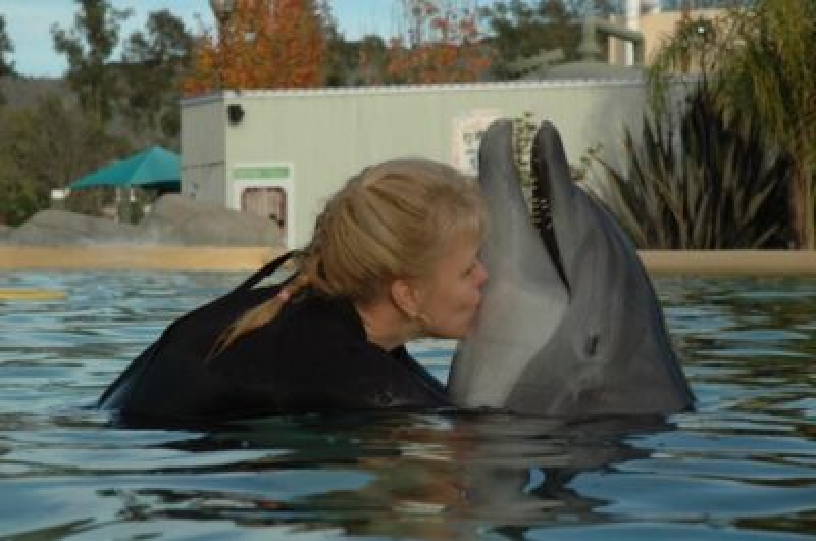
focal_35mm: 93
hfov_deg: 22.0
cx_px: 408
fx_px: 2104
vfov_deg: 14.6
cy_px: 270
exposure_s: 1/320
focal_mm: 62
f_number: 9
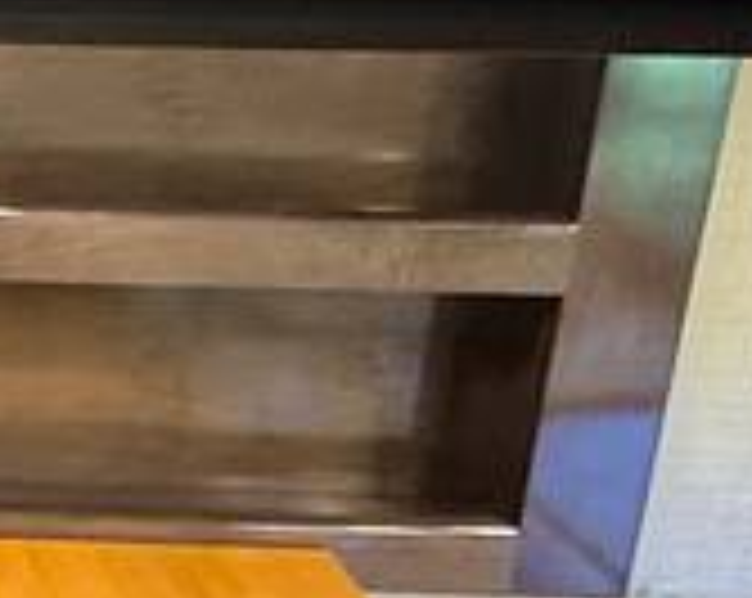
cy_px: 243
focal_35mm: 82
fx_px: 1822
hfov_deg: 18.9
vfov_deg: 18.7
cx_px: -536
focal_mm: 2.22
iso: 1000
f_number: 2.2
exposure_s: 1/60
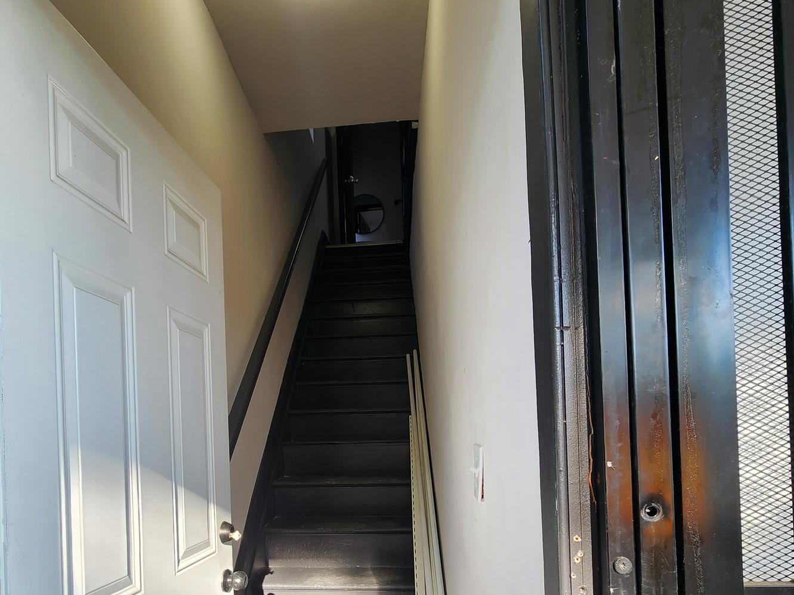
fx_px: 459
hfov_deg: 81.1
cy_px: 432
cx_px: 334
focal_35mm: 20
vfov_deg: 62.9
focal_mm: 2.2
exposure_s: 1/120
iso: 50
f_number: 2.2
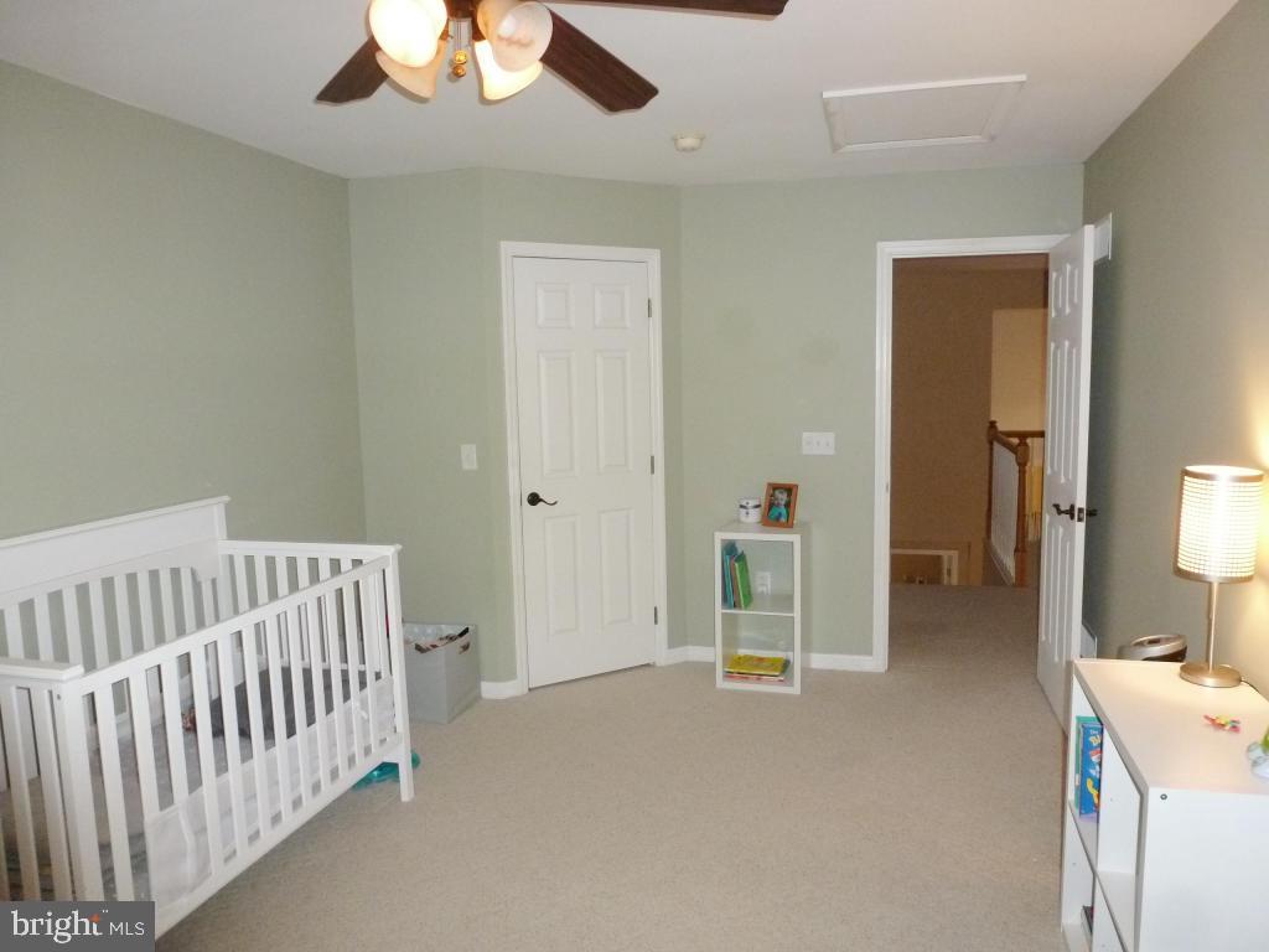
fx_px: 880
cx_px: 634
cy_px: 476
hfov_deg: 71.6
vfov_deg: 56.8
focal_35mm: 24
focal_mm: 4.3
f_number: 3.3
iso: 320
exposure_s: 1/60
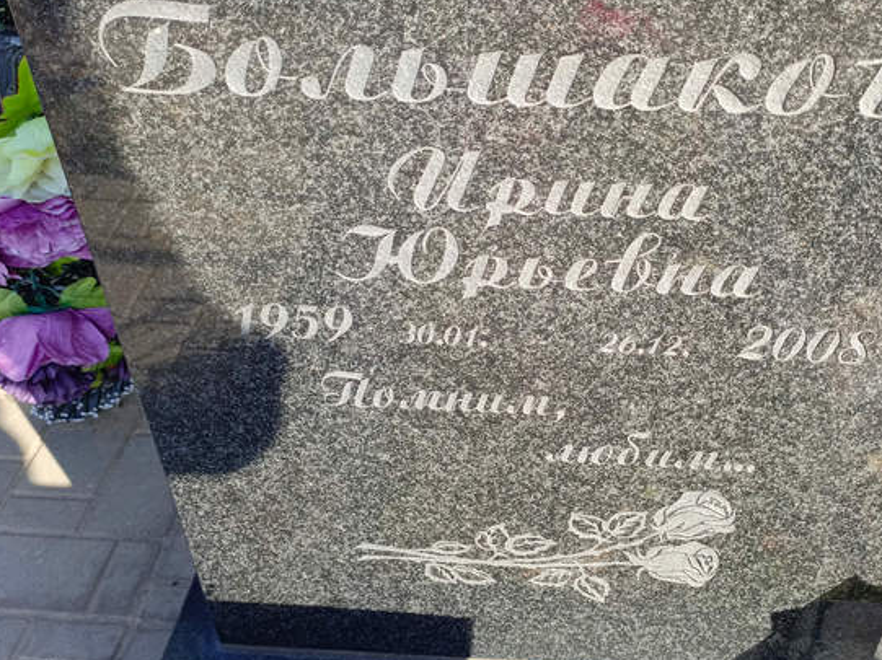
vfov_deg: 38.6
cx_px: 528
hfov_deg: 49.9
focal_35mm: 37
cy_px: 336
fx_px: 942
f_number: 1.69
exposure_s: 1/264
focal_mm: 4.76
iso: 110
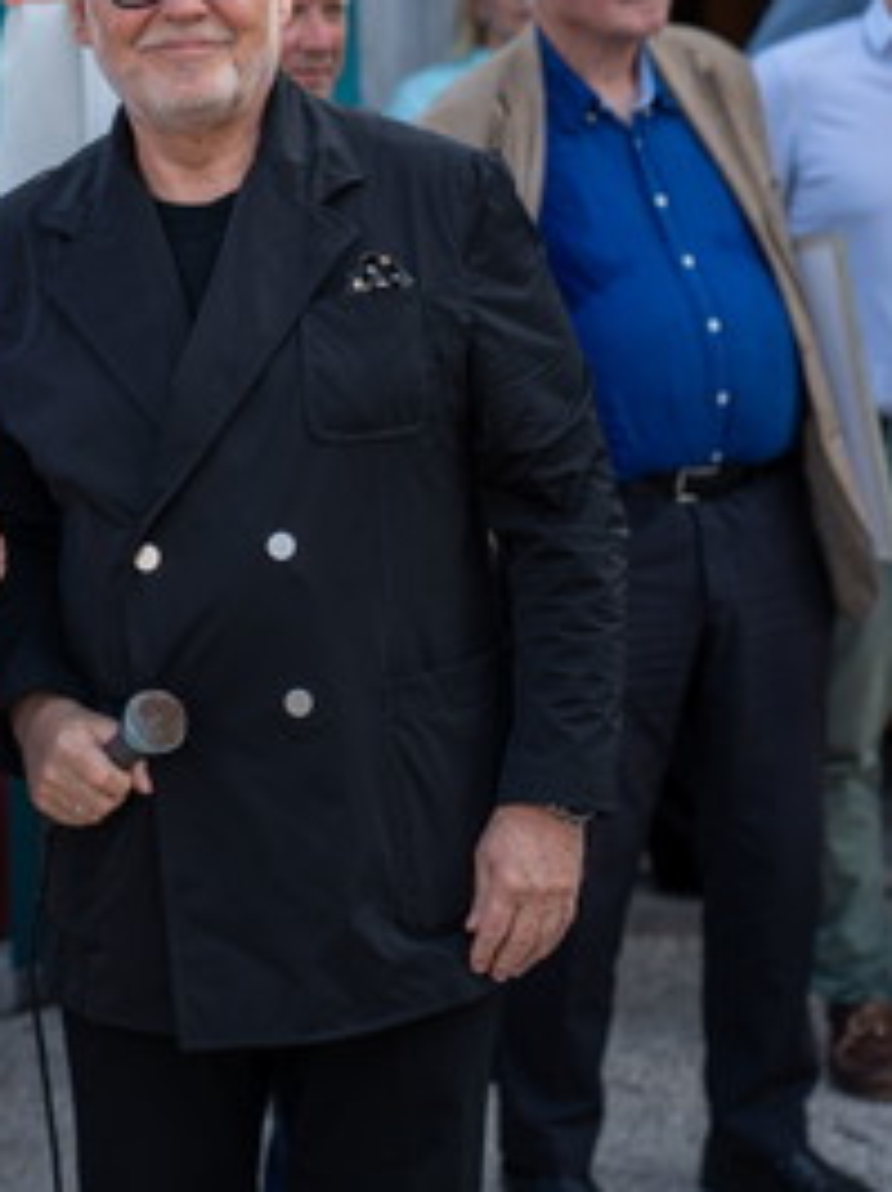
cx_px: -7
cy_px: 450
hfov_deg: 12.1
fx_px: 4164
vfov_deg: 16.3
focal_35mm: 121
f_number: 2.8
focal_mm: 67
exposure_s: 1/500
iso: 100
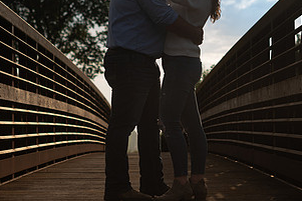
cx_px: 103
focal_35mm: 121
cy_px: 60
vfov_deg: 11.3
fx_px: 1015
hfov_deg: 16.9
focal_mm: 60
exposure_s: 1/1250
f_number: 3.5
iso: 100
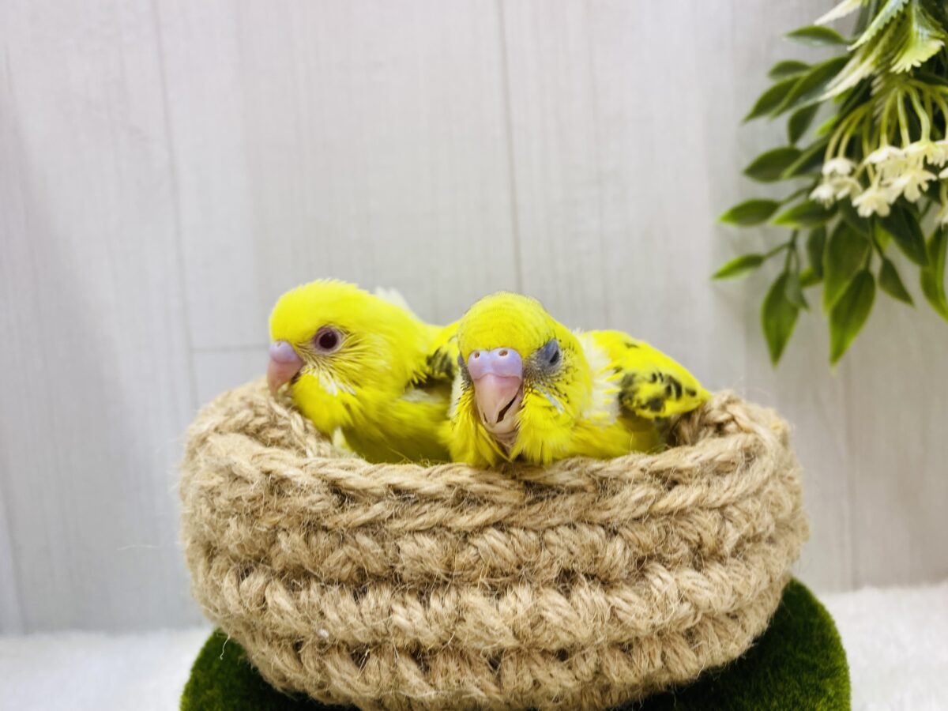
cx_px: 474
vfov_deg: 54.9
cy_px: 356
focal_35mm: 25
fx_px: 685
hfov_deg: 69.4
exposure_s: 1/100
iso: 80
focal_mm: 4.25
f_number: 1.8
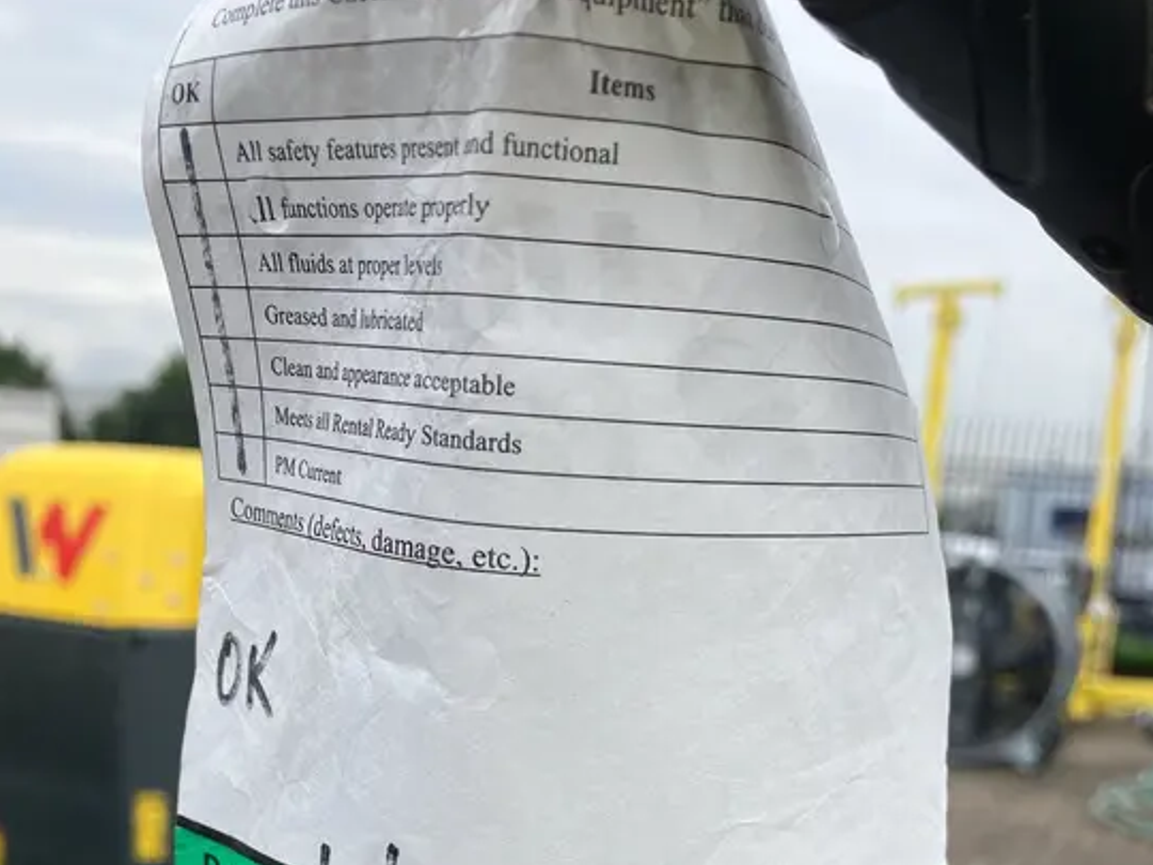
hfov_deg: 49.0
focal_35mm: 38
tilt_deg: -11.3
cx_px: 585
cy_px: 774
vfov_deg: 35.5
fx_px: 1266
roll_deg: -2.4
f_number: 1.8
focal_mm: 3.99
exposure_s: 1/759
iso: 32
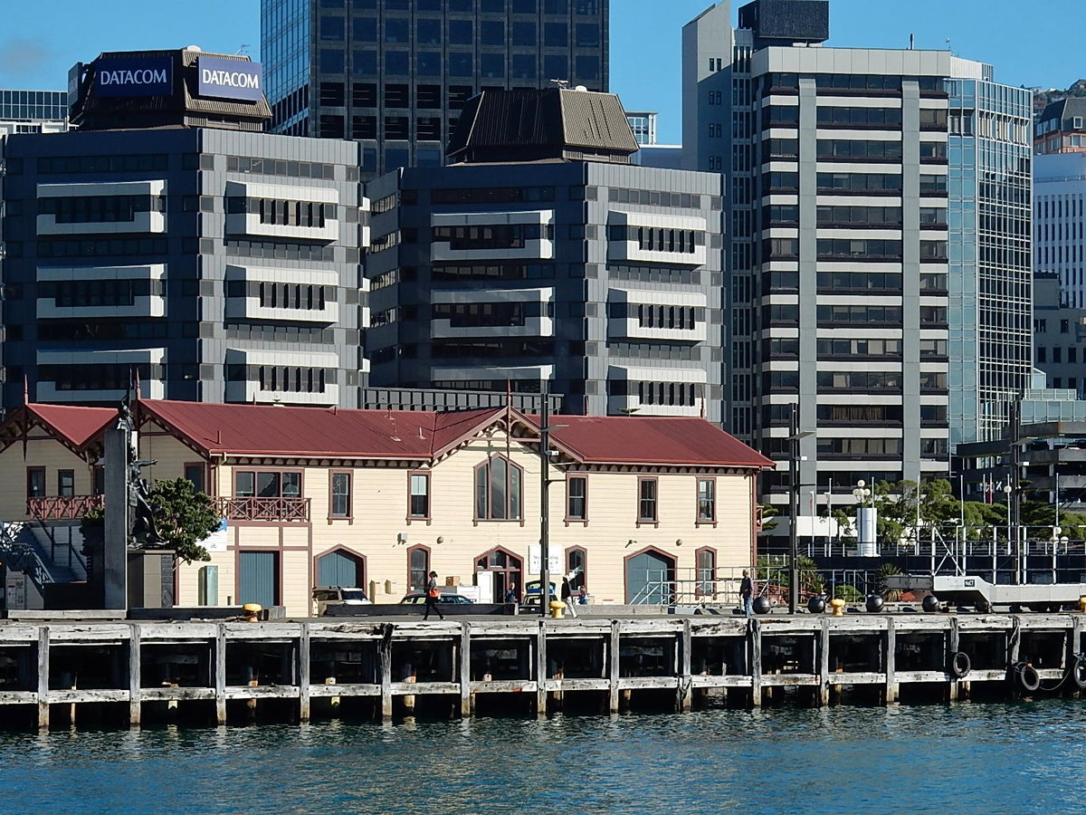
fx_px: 4361
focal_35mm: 139
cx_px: 543
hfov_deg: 14.2
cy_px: 408
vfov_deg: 10.7
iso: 125
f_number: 6
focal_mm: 24.7
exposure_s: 1/640
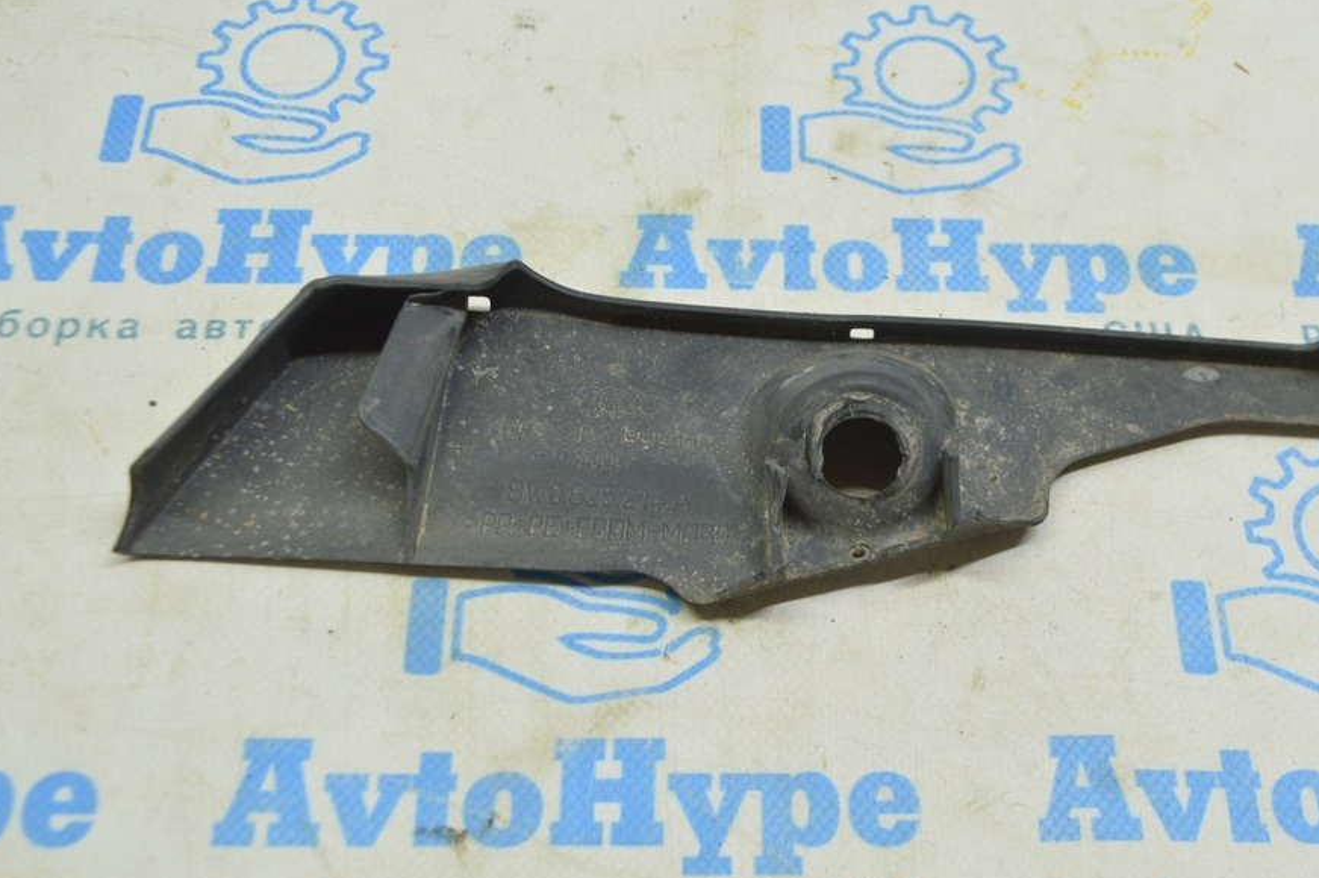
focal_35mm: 48
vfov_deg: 28.3
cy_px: 435
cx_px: 765
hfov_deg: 41.3
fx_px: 1743
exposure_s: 1/20
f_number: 5.6
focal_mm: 27
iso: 400
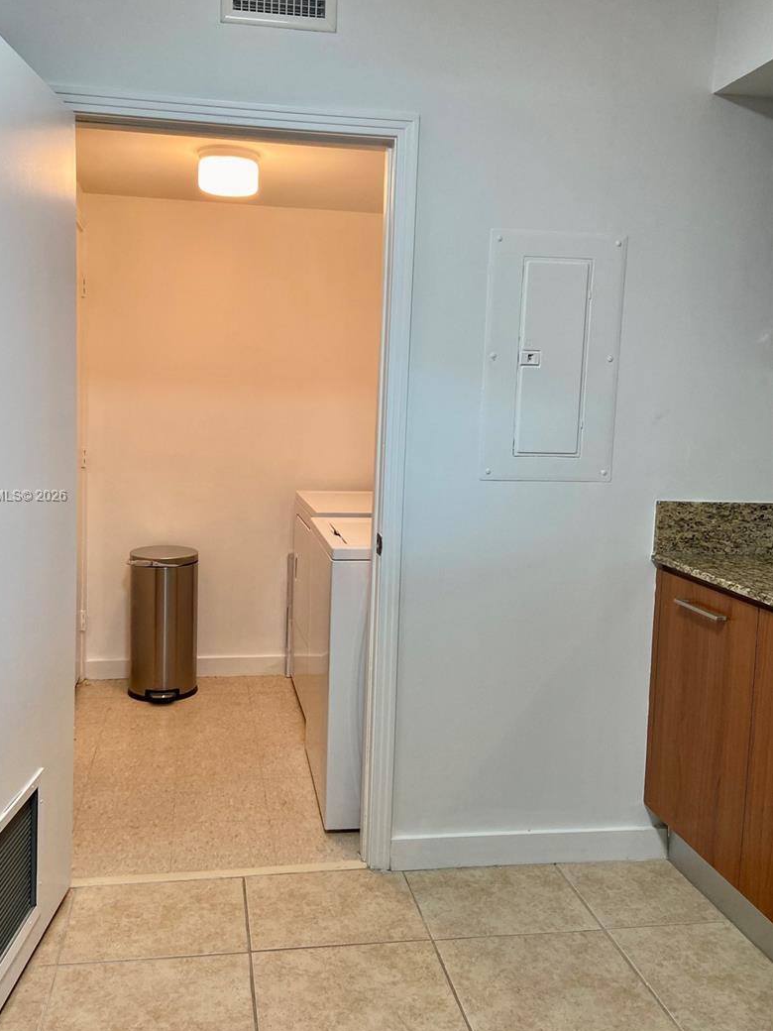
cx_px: 329
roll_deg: -1.4
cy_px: 497
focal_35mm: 30
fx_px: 893
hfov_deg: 46.7
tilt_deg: -5.6
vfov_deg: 59.9
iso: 125
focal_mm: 4.25
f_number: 1.8
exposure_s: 1/120
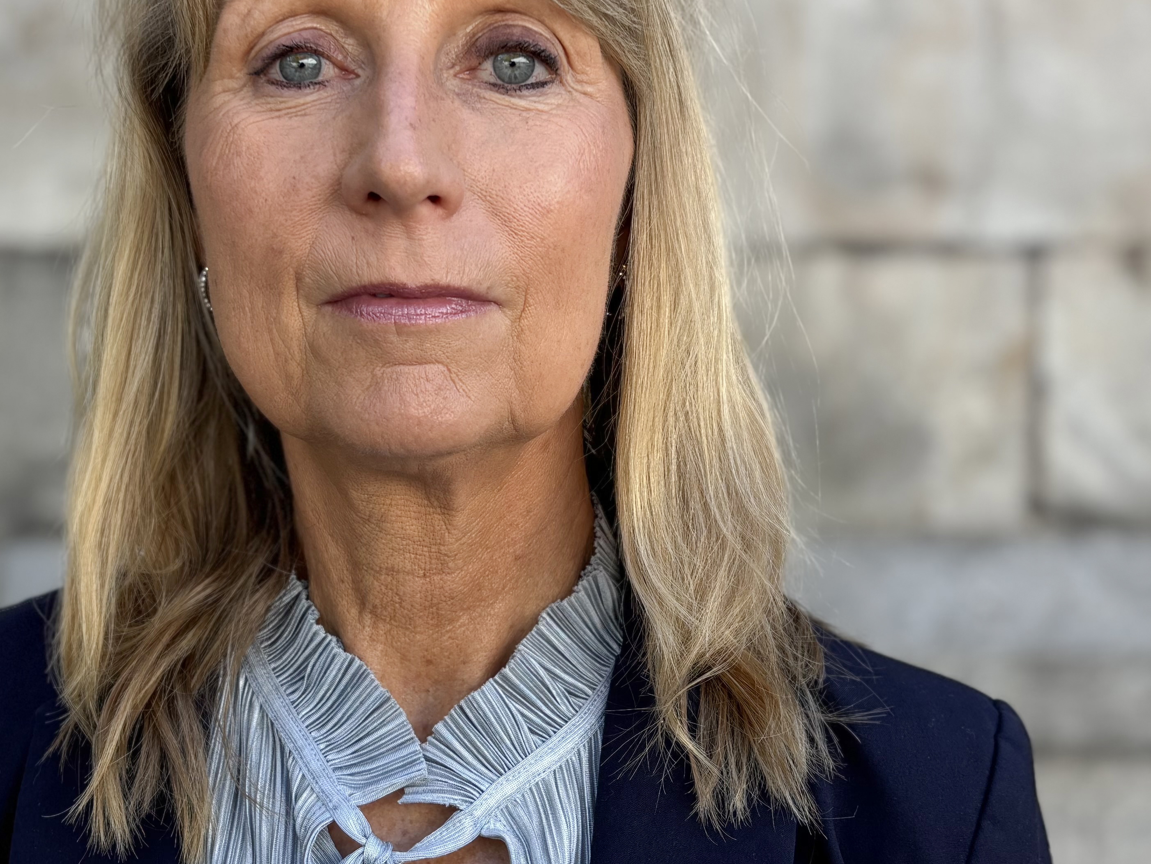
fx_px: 1762
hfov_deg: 35.9
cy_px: 378
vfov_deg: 27.5
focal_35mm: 53
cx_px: 404
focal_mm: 5.96
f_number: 1.6
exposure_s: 1/408
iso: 50
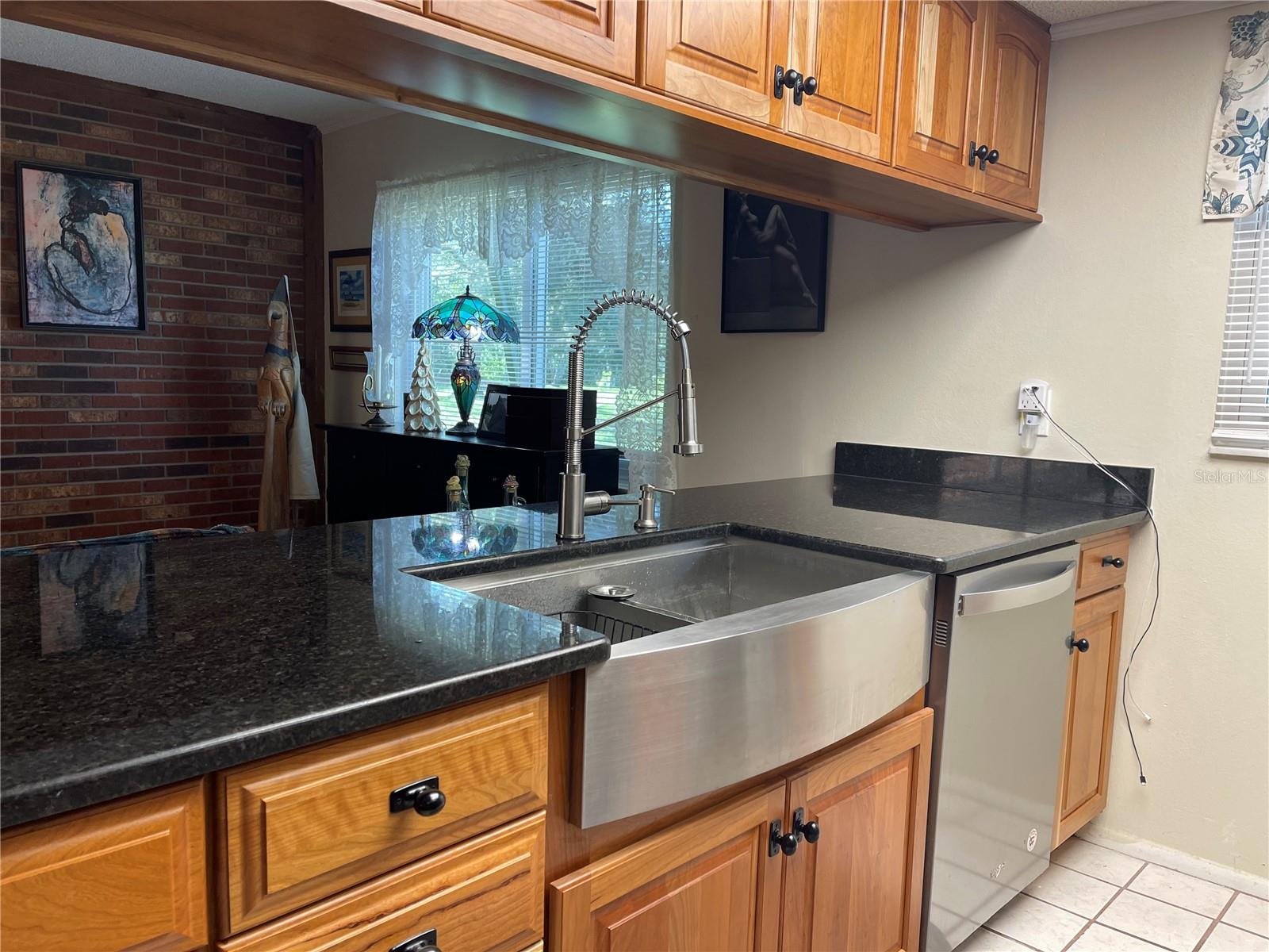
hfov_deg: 69.4
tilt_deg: -7.8
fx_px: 916
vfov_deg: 54.9
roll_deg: -1.7
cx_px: 634
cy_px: 476
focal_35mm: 25
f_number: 1.6
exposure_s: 1/60
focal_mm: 5.1
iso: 80
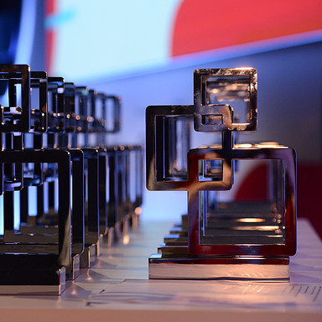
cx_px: 81
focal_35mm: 118
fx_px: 1242
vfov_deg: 14.8
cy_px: 161
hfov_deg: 14.7
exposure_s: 1/250
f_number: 4
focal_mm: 92
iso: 2500
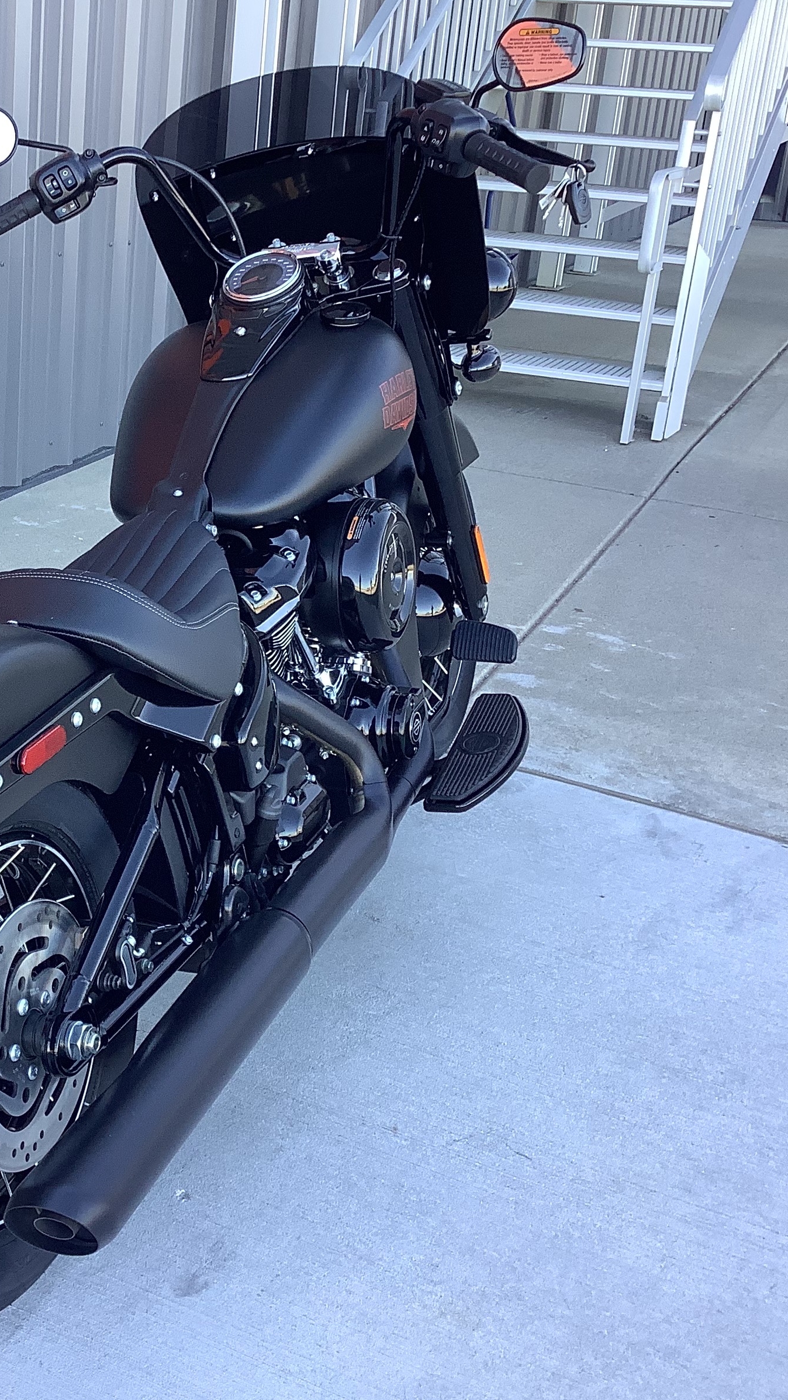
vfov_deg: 44.6
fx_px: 1708
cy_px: 692
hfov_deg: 25.0
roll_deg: -3.6
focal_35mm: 46
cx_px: 49
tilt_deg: -22.4
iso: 50
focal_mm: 3.3
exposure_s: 1/120
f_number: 2.4
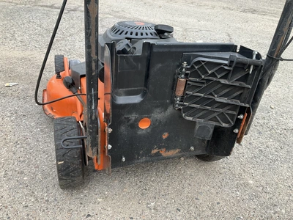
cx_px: 146
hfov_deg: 61.7
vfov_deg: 48.2
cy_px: 110
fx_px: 245
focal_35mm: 29
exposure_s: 1/122
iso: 20
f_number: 1.8
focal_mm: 3
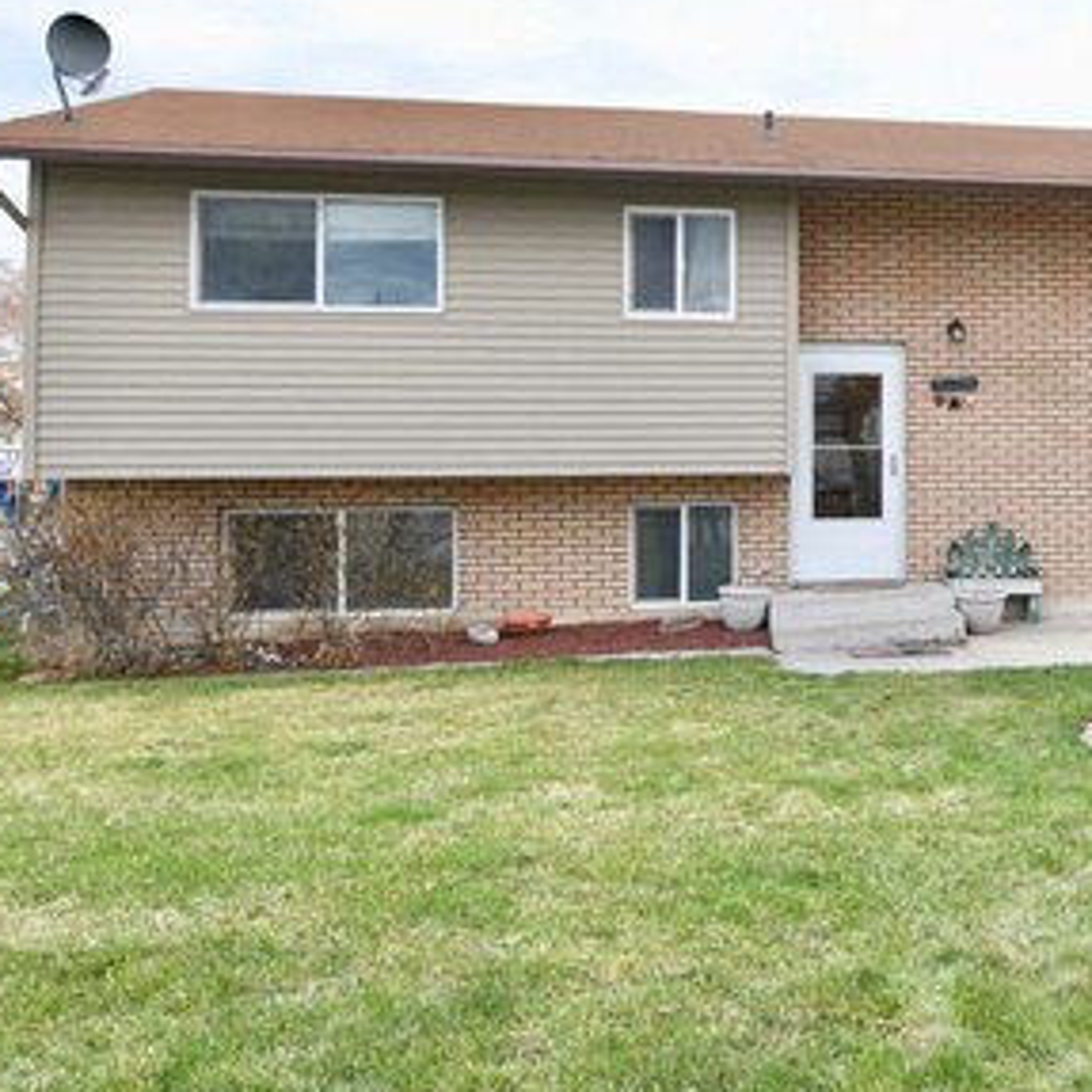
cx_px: 982
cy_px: 422
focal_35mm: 37
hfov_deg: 41.4
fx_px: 1319
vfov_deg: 44.7
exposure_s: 1/100
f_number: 5
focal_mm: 13
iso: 100
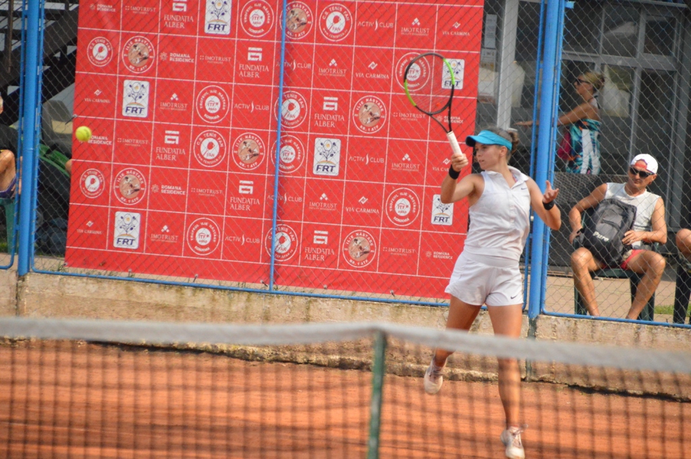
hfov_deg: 8.3
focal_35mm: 248
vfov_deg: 5.5
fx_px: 4747
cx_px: 346
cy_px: 230
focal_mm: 165
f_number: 6
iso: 6400
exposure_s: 1/2500
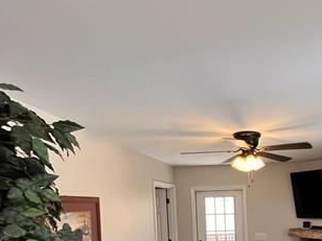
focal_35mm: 27
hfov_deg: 59.5
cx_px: 263
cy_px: 215
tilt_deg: -2.9
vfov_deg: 46.6
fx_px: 251
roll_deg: +1.6
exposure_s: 1/120
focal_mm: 1.57
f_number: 1.8
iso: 200
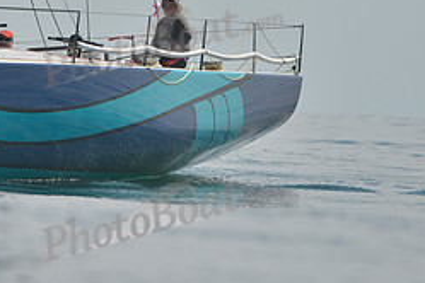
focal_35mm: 932
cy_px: -21
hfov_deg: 2.2
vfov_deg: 1.5
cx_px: -44
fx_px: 11002
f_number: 7.1
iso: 280
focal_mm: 400
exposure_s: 1/1600
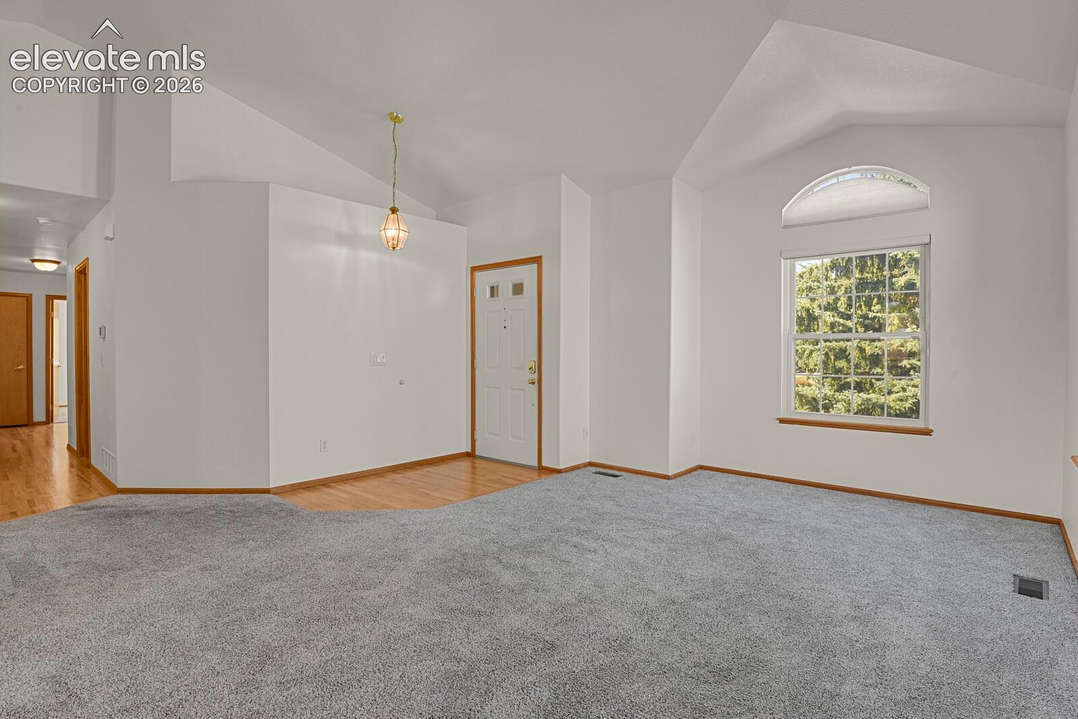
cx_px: 539
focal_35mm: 17
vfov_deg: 70.4
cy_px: 360
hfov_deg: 93.3
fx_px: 509
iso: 250
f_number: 8
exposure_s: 1.3
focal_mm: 17
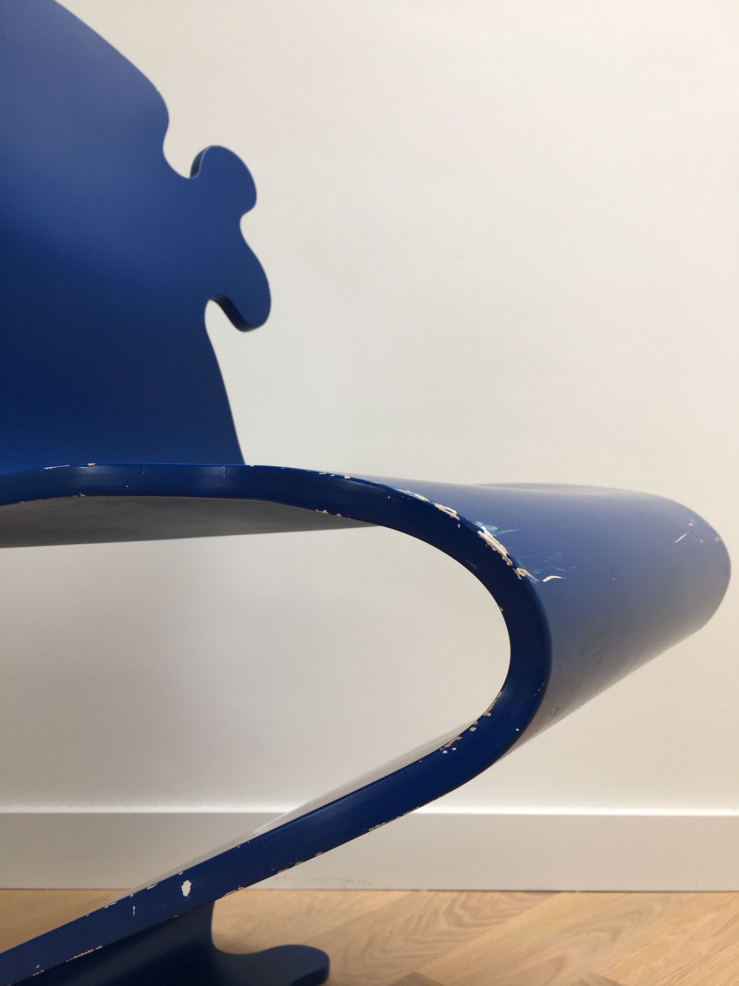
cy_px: 493
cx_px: 370
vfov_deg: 61.7
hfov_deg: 48.2
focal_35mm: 29
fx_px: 825
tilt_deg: +0.9
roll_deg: -0.8
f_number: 2.2
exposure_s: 1/50
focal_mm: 4.15
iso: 25
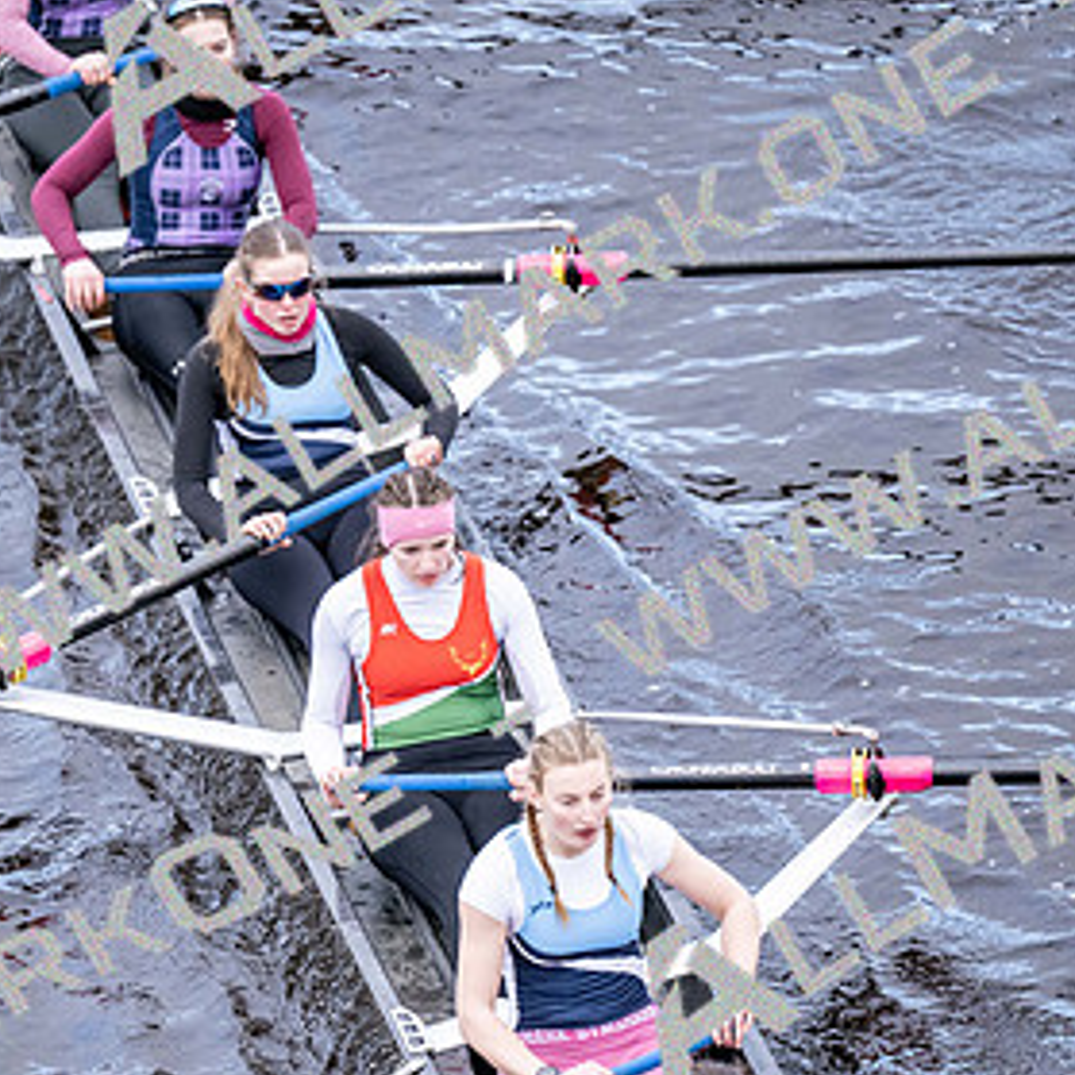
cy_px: 742
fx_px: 12438
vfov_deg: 4.9
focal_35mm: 354
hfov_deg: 4.9
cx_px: 316
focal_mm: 200
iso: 2000
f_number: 2.8
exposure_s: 1/2000
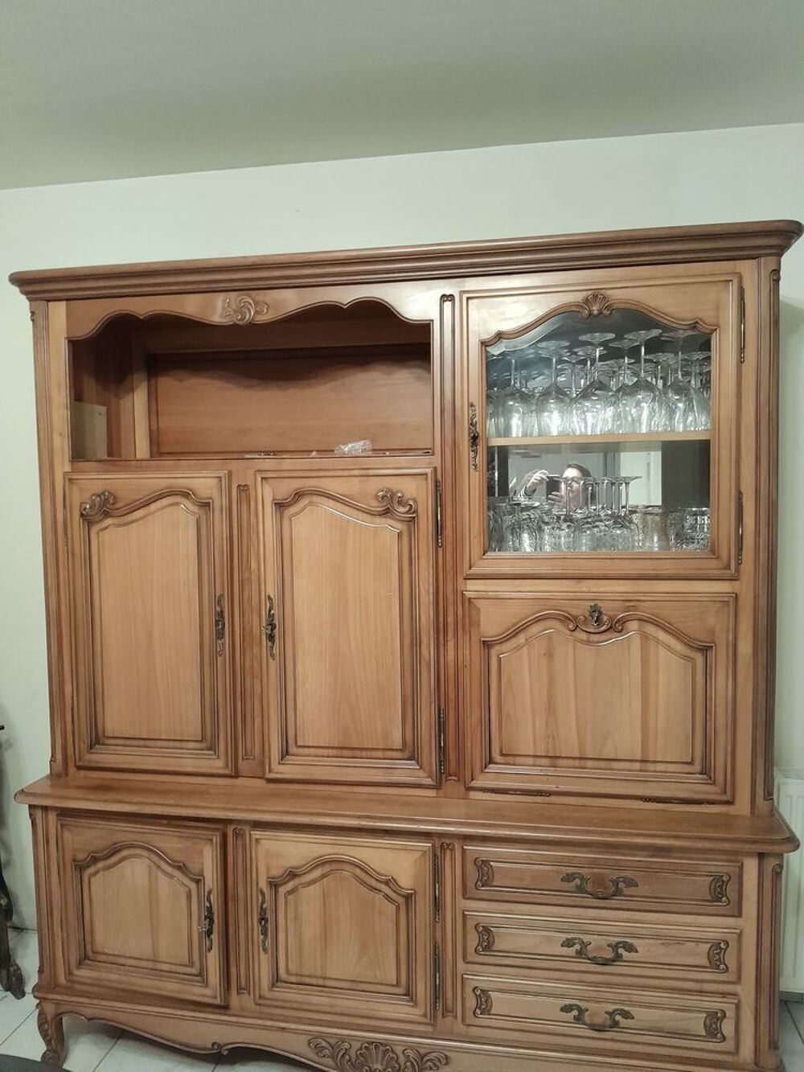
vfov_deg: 67.3
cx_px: 402
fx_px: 805
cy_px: 536
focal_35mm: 26
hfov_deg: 53.1
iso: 640
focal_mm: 3.98
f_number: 1.8
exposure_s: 1/10
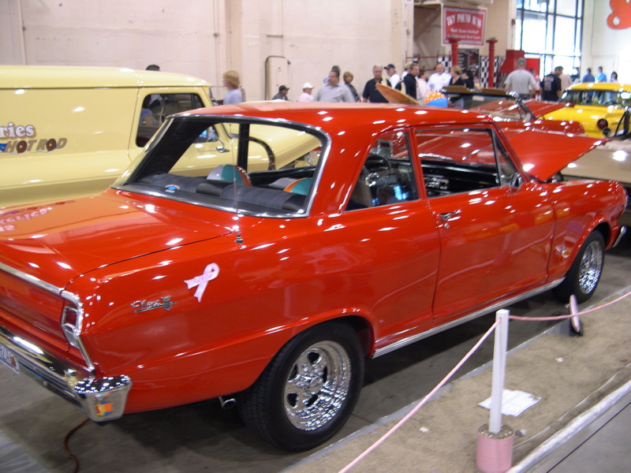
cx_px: 316
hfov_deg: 49.0
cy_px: 236
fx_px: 693
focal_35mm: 38
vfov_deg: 37.7
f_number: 2.8
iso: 100
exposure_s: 1/18
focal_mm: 8
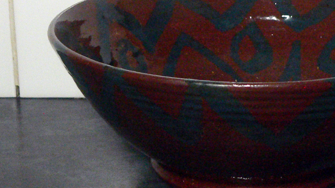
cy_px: 22
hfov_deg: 19.1
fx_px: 986
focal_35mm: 111
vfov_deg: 10.9
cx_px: 278
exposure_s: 1/125
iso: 400
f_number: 3.3
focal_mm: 9.2
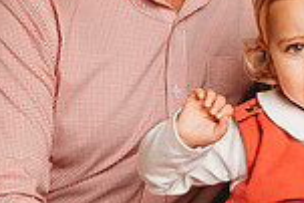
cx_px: 312
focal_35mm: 177
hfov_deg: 11.5
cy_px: 85
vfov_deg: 7.8
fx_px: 1496
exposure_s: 1/160
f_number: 4
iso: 100
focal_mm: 44
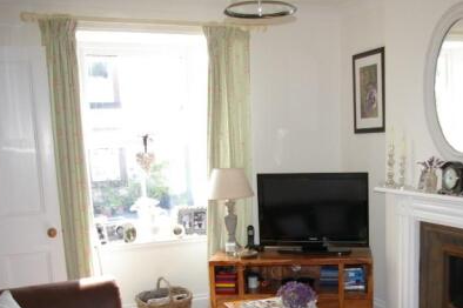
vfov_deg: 29.0
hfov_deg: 43.0
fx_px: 578
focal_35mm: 45
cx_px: 310
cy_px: 255
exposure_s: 1/90
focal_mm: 18
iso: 200
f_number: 3.5
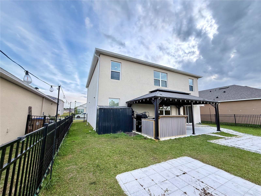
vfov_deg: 85.7
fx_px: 106
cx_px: 130
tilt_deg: +8.0
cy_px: 98
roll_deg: -1.4
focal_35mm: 14
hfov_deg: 102.1
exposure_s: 1/212
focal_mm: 2.22
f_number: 2.2
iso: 64
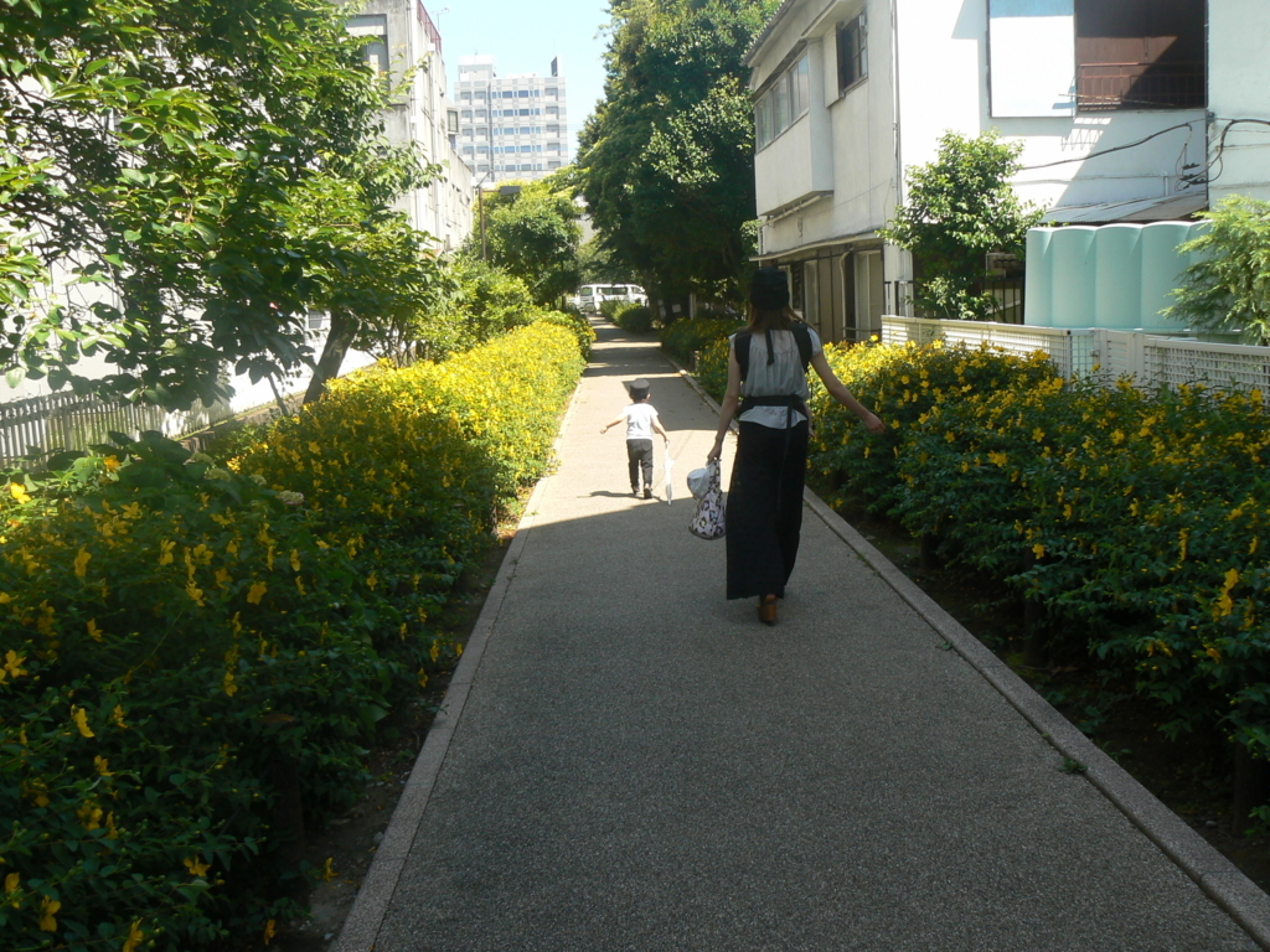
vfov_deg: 39.7
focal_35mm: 36
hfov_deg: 51.4
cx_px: 635
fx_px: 1321
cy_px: 476
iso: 80
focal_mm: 6
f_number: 5.6
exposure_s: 1/160
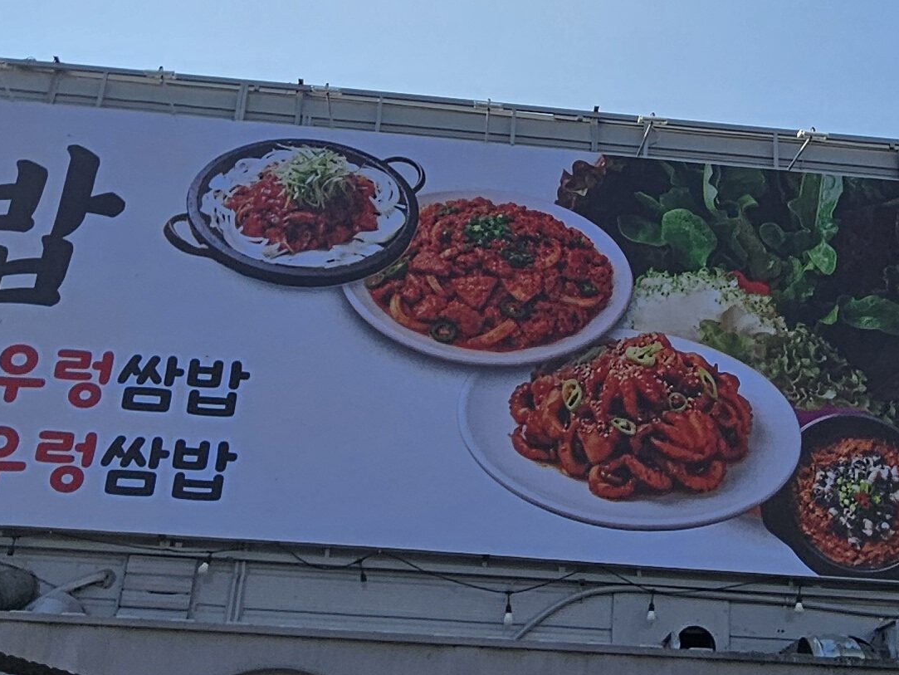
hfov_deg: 39.0
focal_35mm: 48
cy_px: 235
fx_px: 1247
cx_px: 621
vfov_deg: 30.1
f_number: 2.2
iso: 50
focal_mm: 2.2
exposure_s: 1/4692
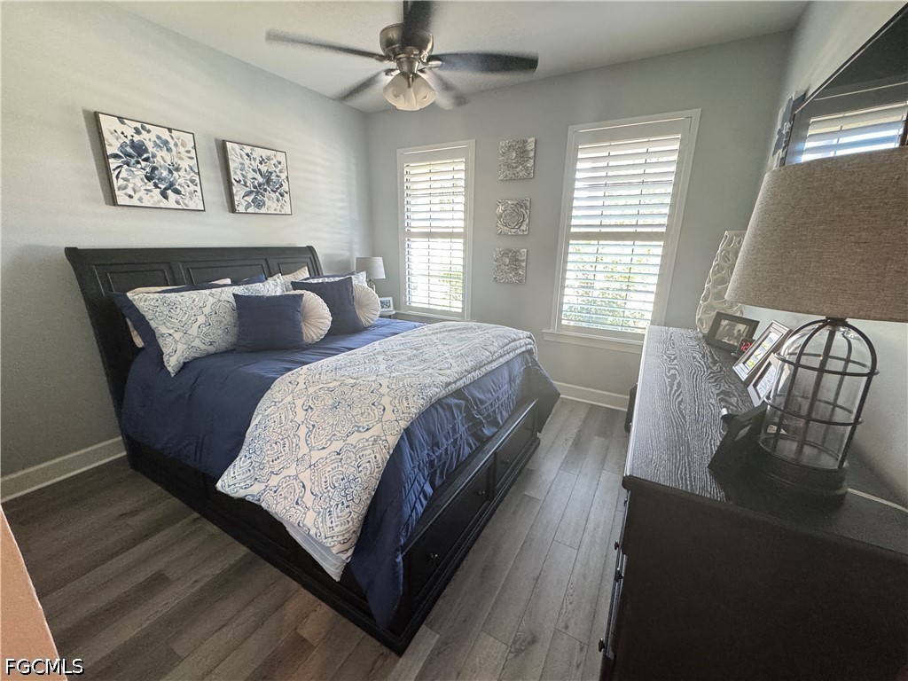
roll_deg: -1.3
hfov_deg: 102.1
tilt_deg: -16.5
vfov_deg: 85.7
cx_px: 454
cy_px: 340
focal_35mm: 14
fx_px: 367
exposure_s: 1/60
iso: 500
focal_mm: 2.22
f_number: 2.2
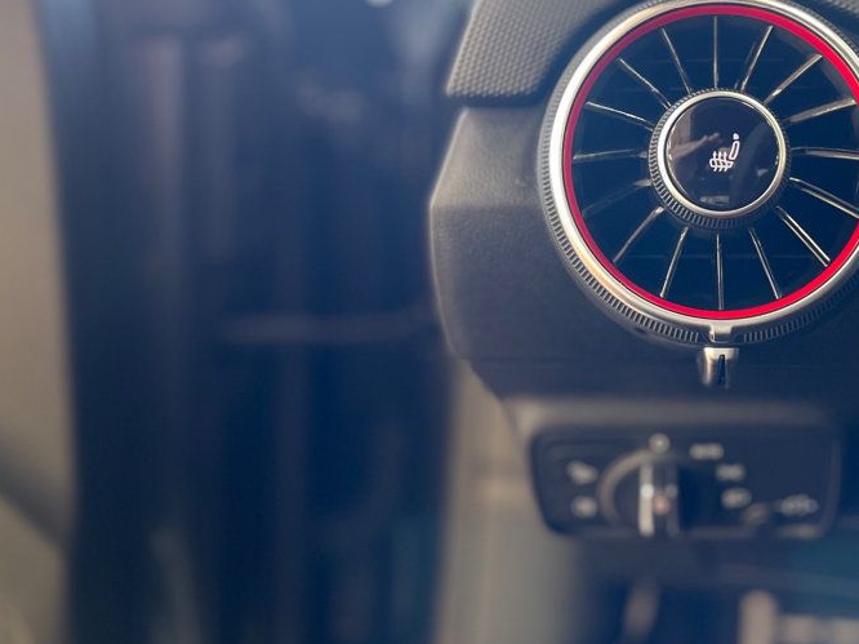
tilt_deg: -9.4
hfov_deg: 45.6
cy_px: 168
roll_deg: +0.5
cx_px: 615
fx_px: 992
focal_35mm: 40
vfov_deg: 35.2
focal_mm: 4.2
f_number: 1.6
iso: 250
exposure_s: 1/60
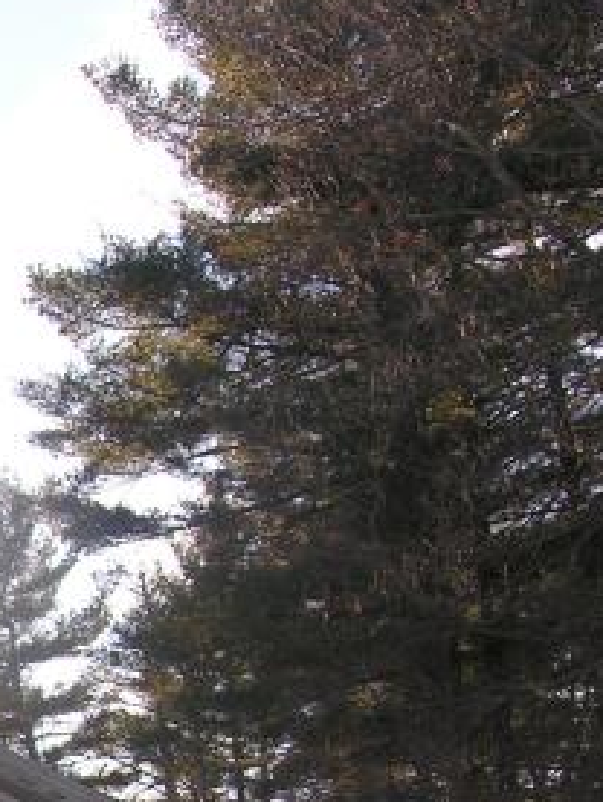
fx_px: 2228
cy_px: 1080
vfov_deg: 18.8
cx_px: -681
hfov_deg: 13.0
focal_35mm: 96
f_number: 4.7
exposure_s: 1/134
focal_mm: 6.5
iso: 50
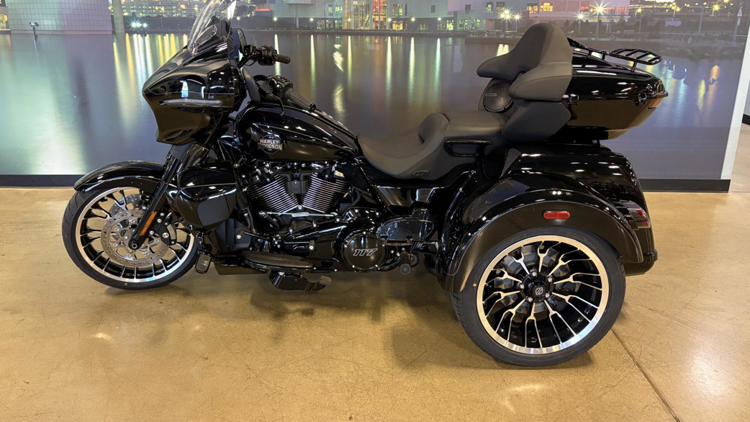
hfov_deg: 66.1
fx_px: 577
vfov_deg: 40.0
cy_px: 166
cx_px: 367
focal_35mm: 29
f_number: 1.6
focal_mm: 5.96
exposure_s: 1/60
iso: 400
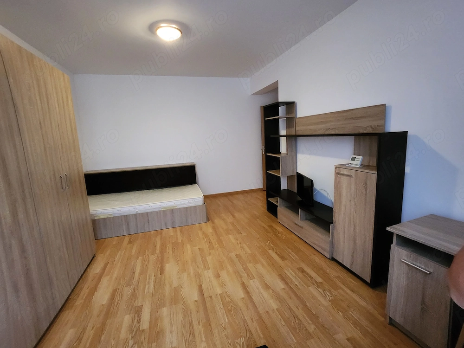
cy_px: 174
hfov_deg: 106.2
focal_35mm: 13
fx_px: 174
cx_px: 232
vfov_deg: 89.9
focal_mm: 1.7
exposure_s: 1/25
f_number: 2.2
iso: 800
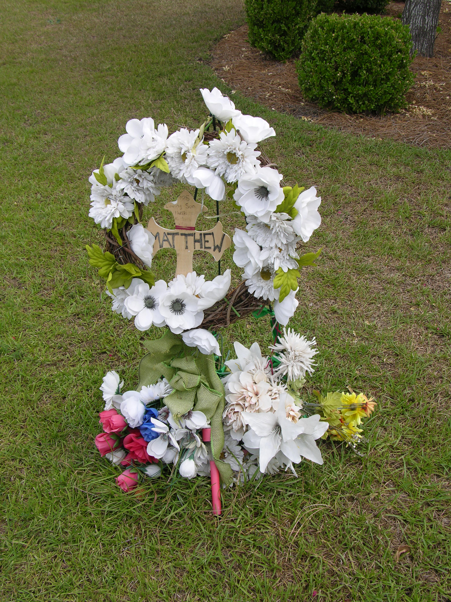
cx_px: 226
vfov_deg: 52.6
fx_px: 608
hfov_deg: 40.7
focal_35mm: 35
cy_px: 301
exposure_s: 1/180
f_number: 5.6
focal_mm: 8.9
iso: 50
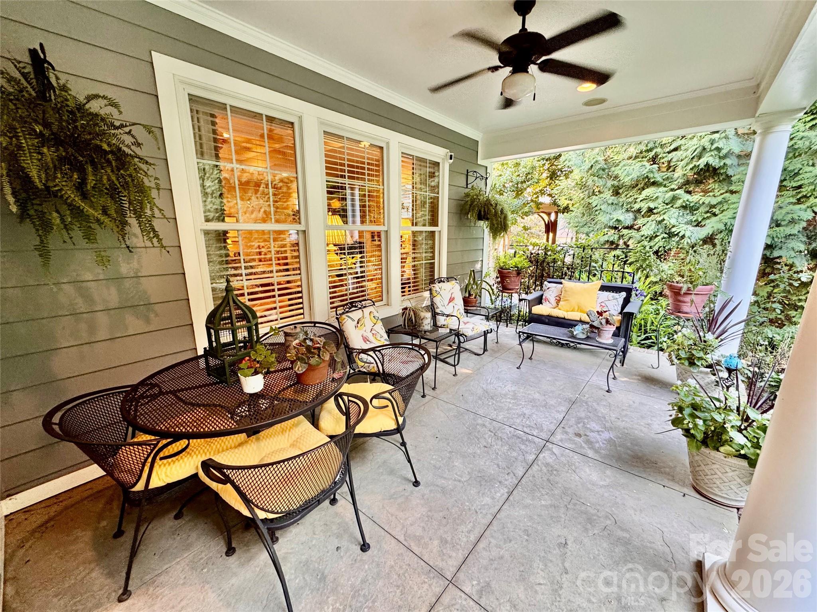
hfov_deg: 102.1
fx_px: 330
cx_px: 408
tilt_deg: -13.5
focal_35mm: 14
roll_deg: +0.2
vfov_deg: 85.7
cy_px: 306
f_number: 2.2
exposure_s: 1/60
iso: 250
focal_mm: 2.22
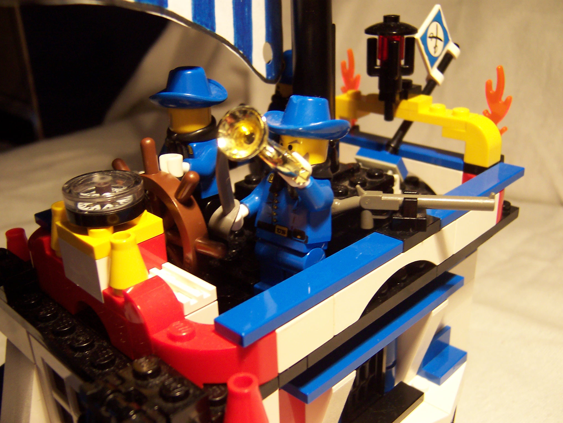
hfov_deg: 51.4
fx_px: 586
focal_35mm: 36
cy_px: 212
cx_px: 282
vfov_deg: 39.7
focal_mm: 5.6
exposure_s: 1/30
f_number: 2.8
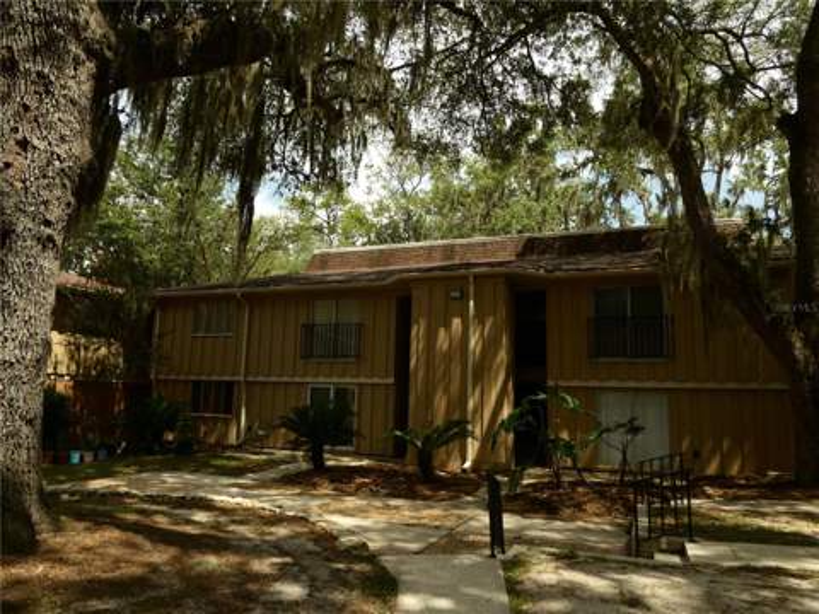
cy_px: 307
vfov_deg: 56.8
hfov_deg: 71.6
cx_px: 410
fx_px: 568
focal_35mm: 24
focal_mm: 4.3
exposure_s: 1/640
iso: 80
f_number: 3.3
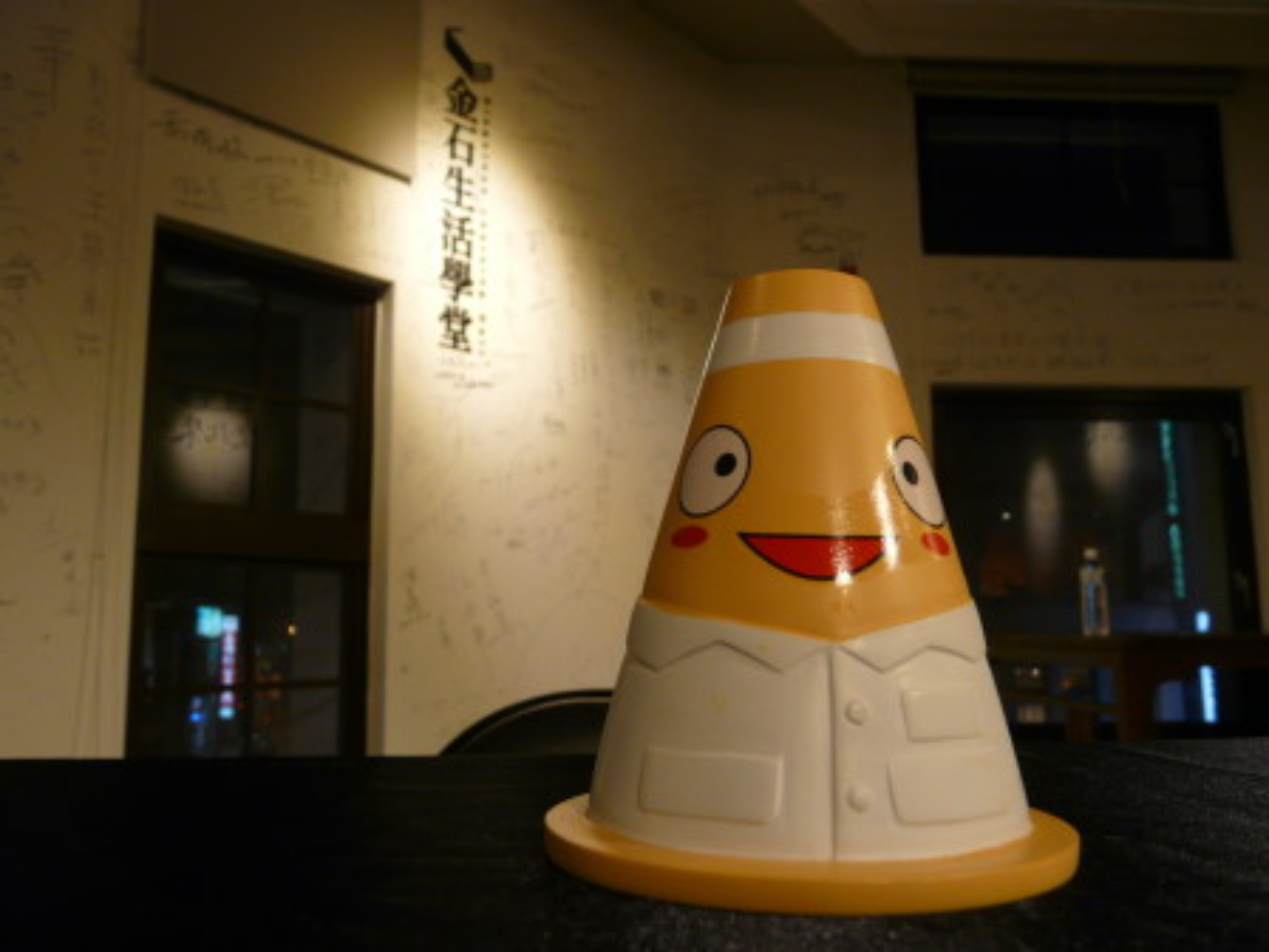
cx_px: 634
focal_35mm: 28
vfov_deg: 49.7
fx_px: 1026
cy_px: 476
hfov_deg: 63.4
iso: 160
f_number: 2.8
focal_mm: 4.6
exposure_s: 1/30
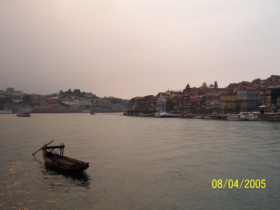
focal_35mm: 38
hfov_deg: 49.0
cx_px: 140
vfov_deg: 37.7
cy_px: 105
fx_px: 307
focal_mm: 8
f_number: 4.8
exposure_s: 1/500
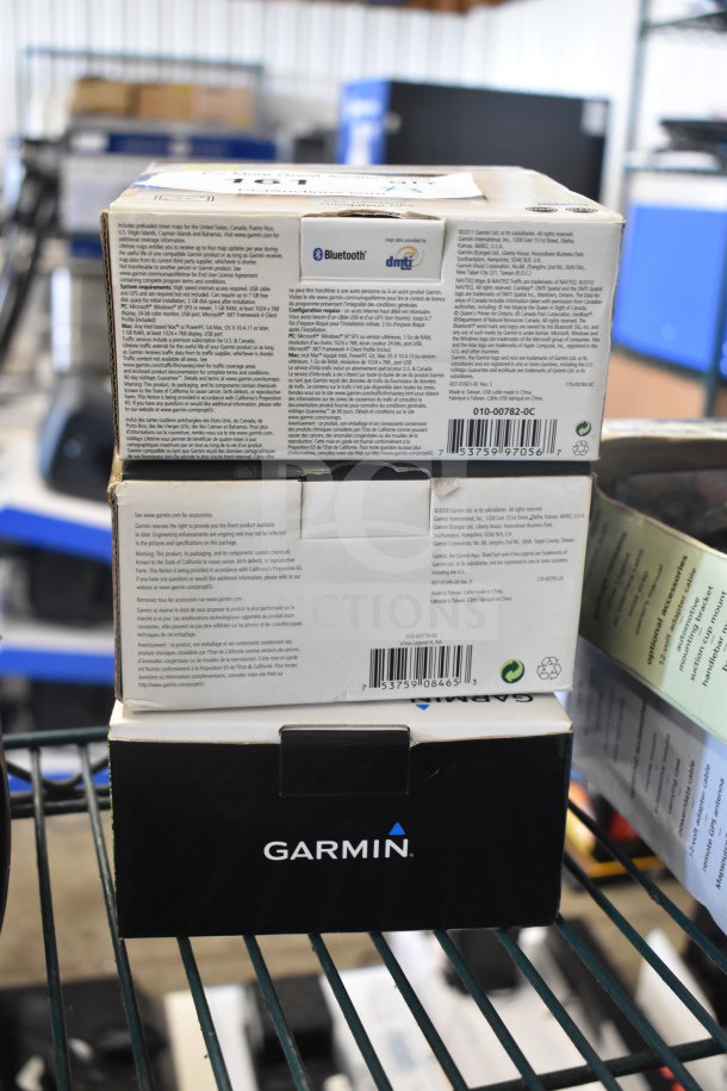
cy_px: 546
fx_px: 1181
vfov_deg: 49.6
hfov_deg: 34.2
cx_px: 364
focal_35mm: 39
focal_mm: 26
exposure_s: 1/40
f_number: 4
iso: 1800
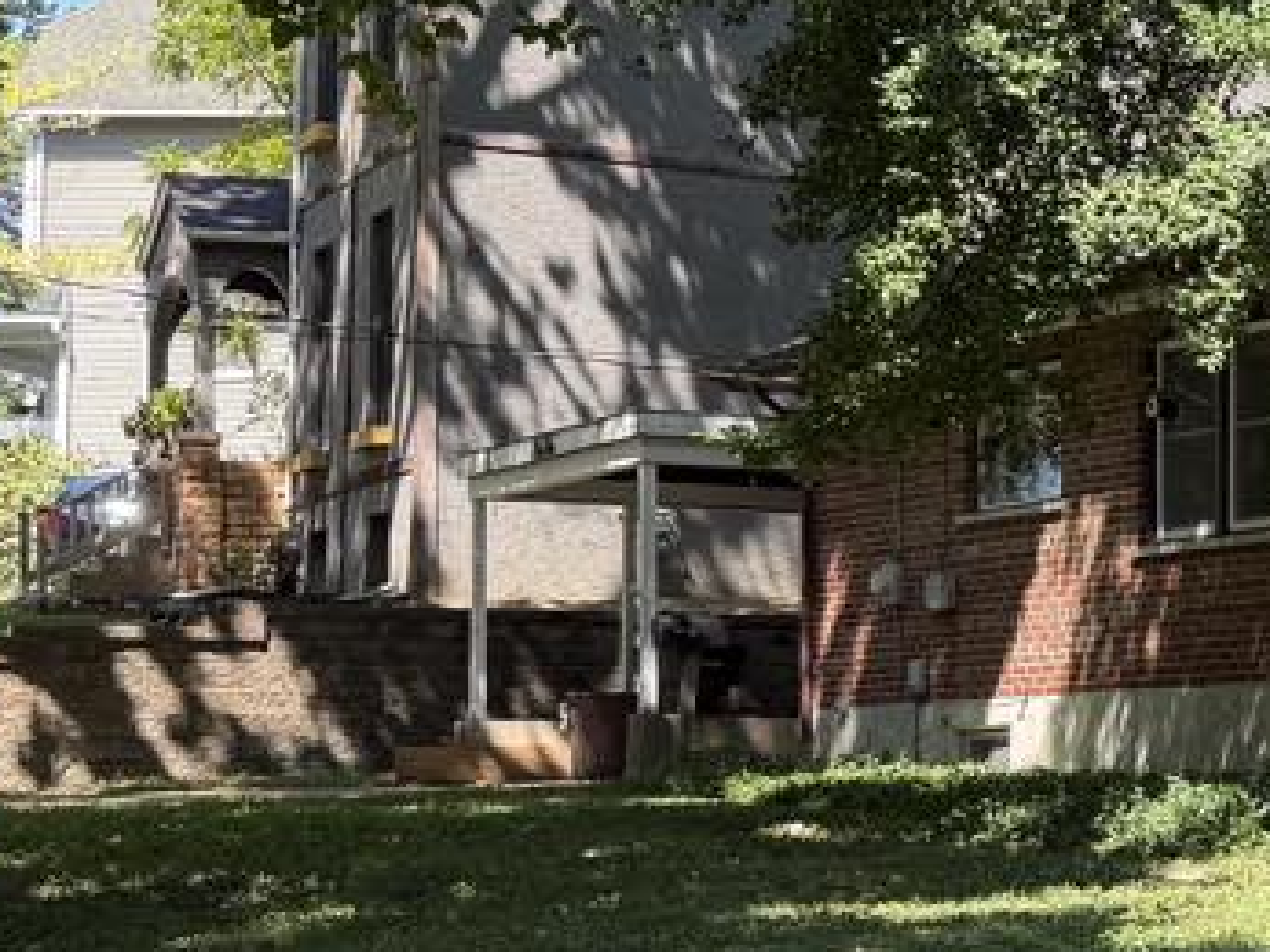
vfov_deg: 17.7
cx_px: 1793
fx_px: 3044
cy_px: 615
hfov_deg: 20.7
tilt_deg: +3.6
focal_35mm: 83
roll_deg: +1.1
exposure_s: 1/671
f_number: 1.78
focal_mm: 6.76
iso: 80
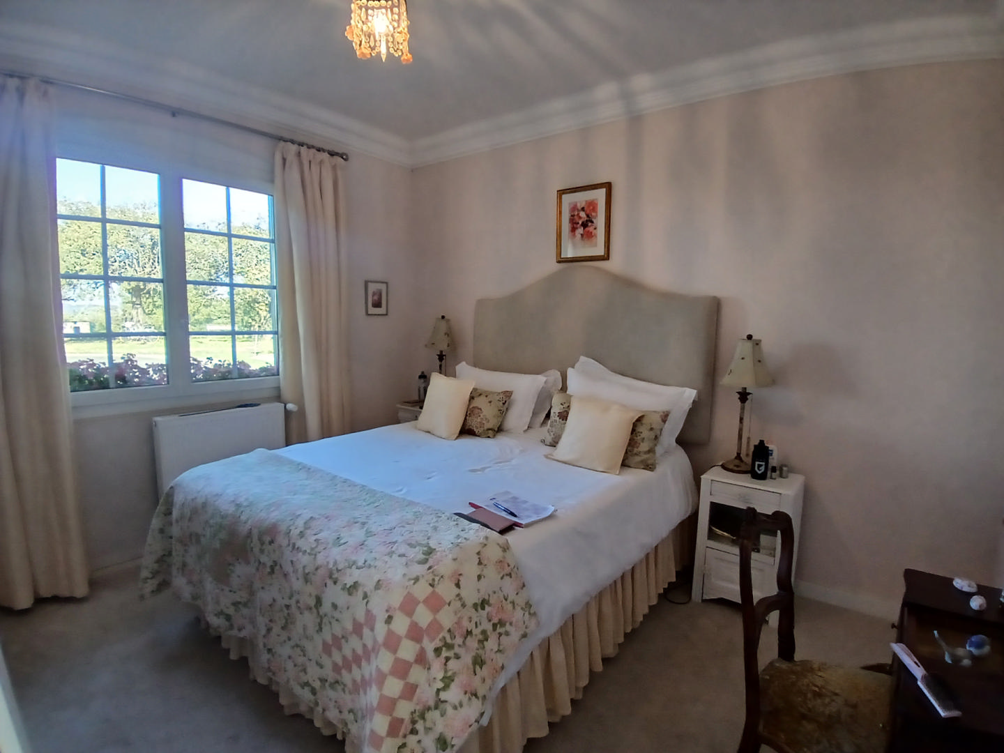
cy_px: 376
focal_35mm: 17
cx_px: 502
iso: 100
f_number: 2.2
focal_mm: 1.4
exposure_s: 1/50
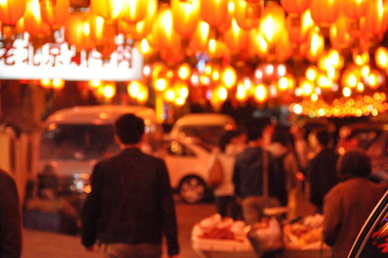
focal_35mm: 168
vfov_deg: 8.1
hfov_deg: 12.2
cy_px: 129
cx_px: 194
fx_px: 1808
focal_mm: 112
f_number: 5.3
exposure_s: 1/160
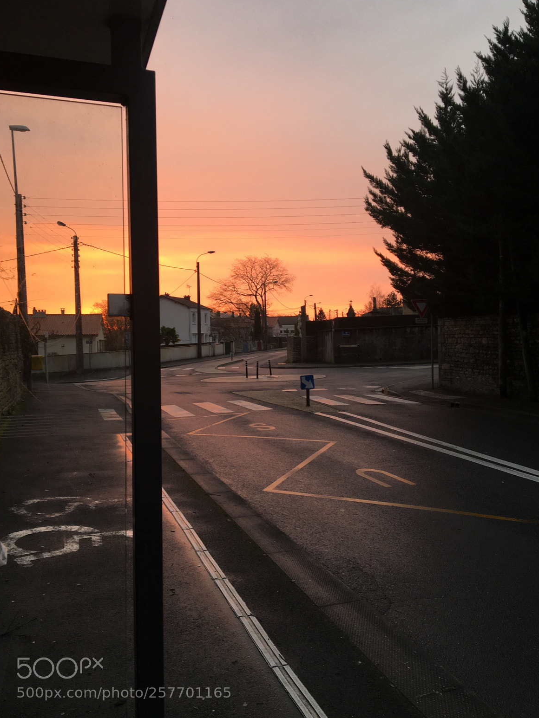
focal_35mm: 30
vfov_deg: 60.0
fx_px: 623
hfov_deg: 46.8
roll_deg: +1.9
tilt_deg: -2.3
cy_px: 358
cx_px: 267
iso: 32
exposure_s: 1/50
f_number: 2.2
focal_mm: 4.15
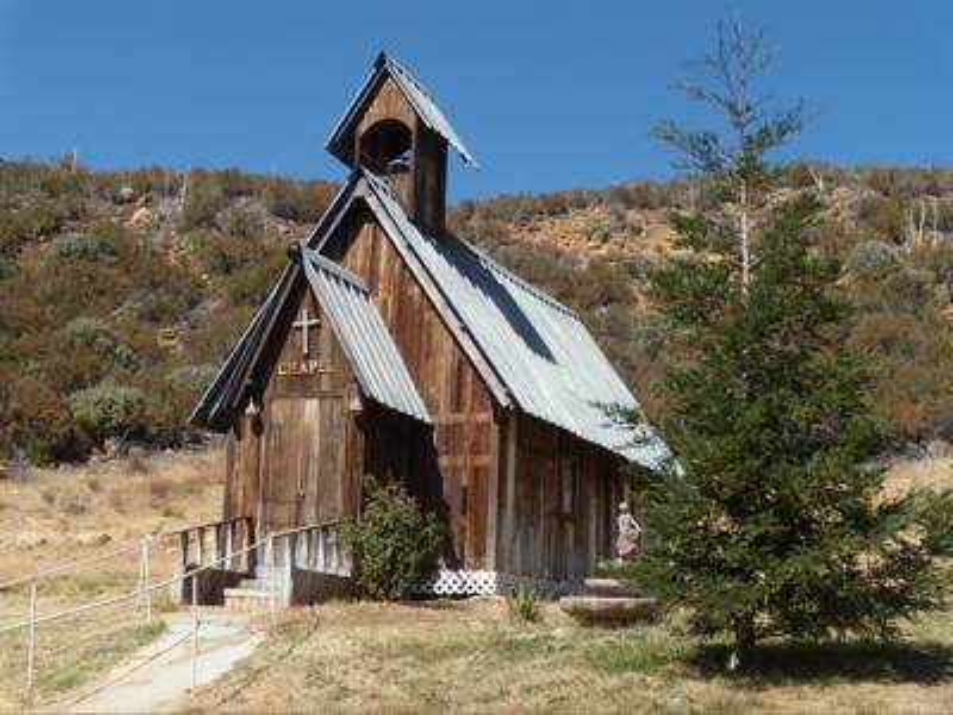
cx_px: 476
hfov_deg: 38.2
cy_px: 358
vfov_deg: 29.1
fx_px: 1377
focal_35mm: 50
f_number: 3.8
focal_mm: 8.8
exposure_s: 1/640
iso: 80
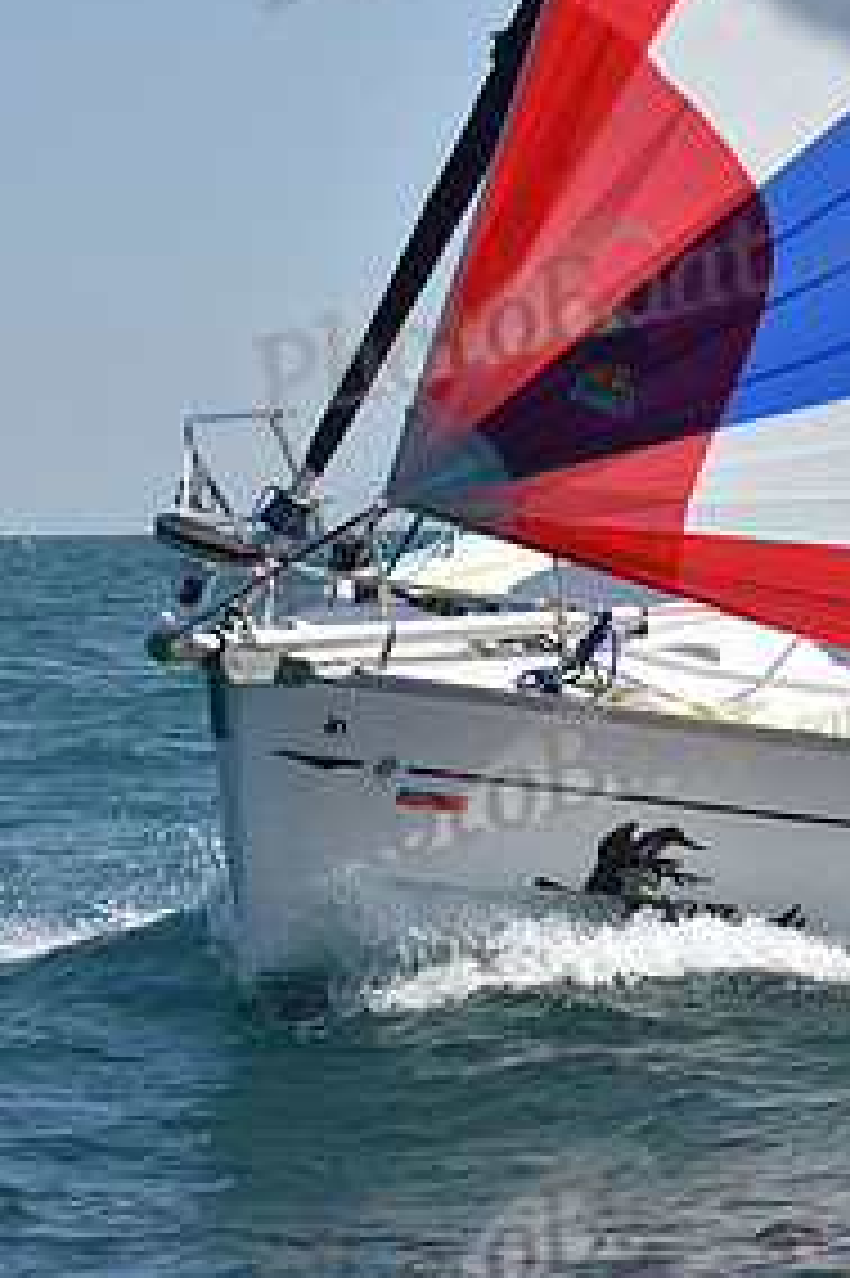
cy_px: 479
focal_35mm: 143
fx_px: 5070
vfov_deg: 14.3
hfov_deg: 9.4
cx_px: 1124
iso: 250
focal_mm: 70
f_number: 7.1
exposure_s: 1/1600
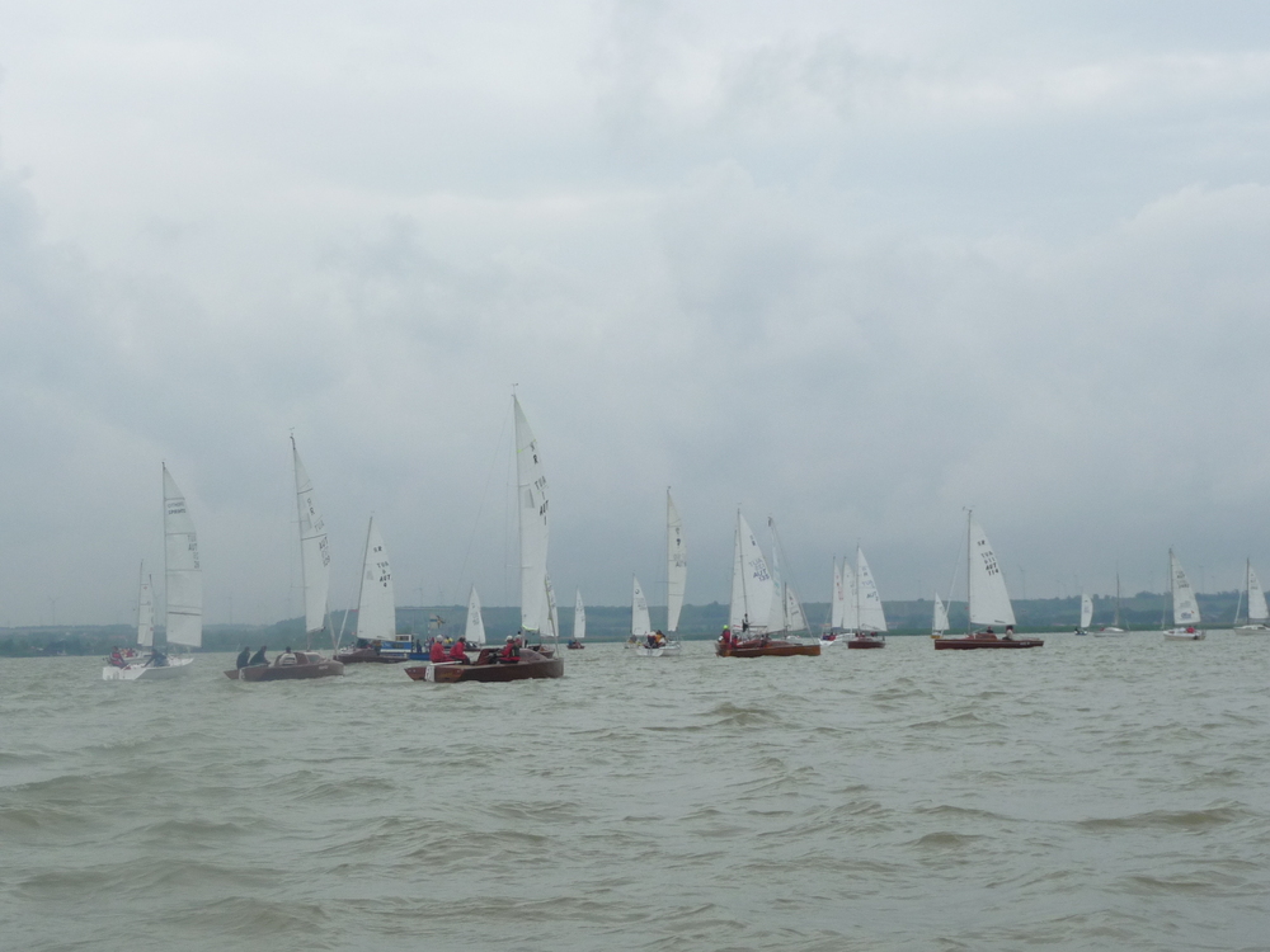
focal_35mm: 61
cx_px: 635
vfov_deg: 24.0
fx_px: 2238
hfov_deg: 31.7
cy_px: 476
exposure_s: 1/500
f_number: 4.3
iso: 125
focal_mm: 9.3
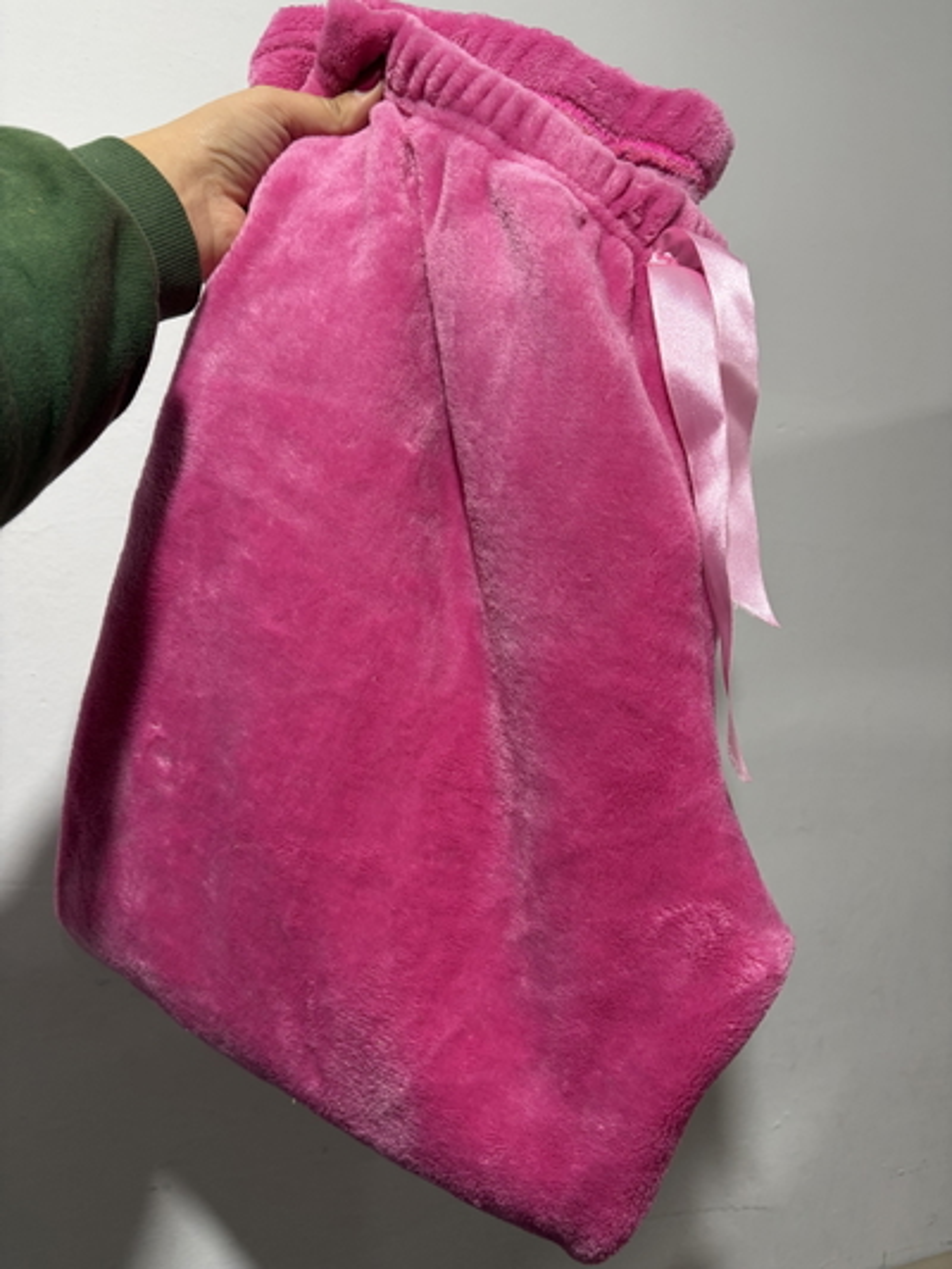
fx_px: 953
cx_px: 476
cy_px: 634
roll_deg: -3.9
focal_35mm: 26
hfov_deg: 53.1
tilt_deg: -1.4
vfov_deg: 67.3
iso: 125
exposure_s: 1/50
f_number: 1.6
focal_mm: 5.96
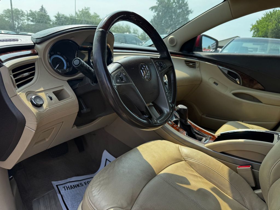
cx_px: 140
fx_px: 194
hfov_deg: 71.6
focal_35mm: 24
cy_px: 105
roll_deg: -4.7
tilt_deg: -16.9
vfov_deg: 56.8
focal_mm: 6.76
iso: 80
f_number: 1.78
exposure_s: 1/912
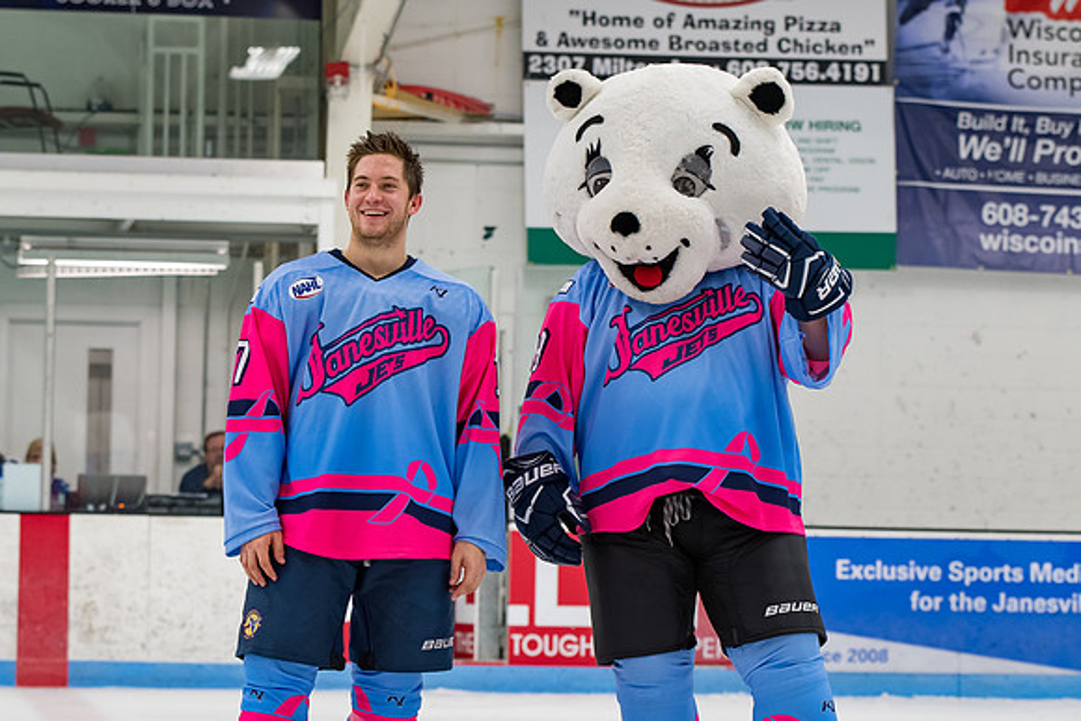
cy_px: 359
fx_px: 4225
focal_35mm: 141
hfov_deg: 14.6
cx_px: 513
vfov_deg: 9.8
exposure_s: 1/250
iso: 1250
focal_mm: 86
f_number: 4
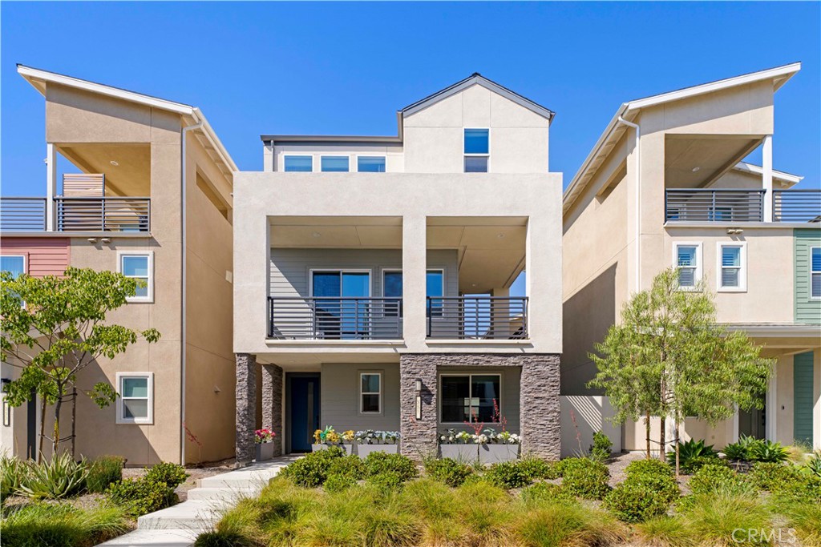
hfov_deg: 104.2
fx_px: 319
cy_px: 274
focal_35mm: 14
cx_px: 410
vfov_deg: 81.2
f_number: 8
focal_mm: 14
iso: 125
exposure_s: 1/400
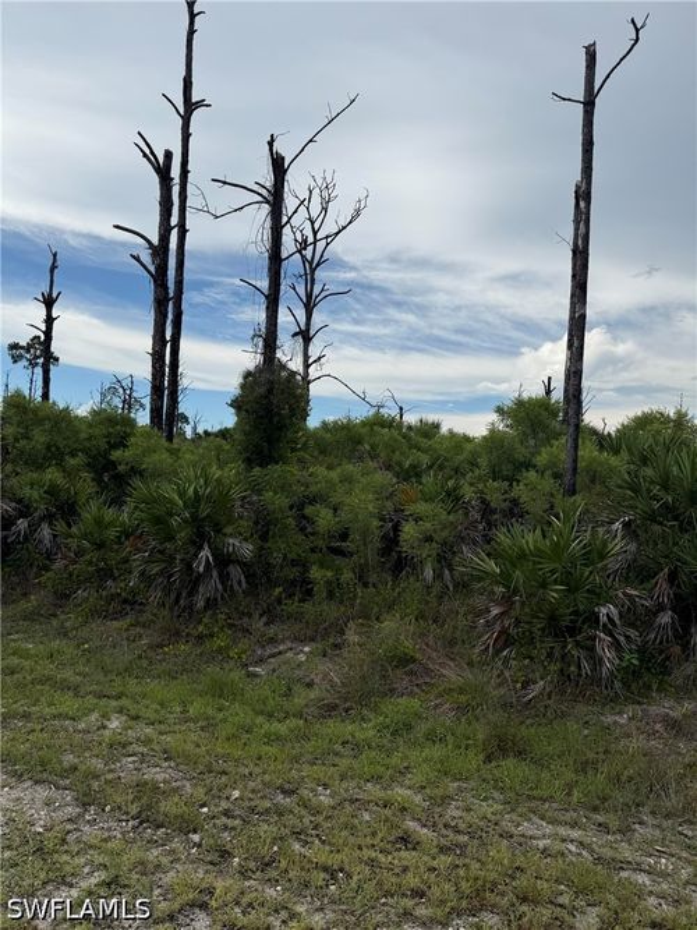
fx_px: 645
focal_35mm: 24
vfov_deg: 71.6
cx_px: 348
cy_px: 465
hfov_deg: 56.8
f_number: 1.78
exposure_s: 1/6173
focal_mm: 6.76
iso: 80
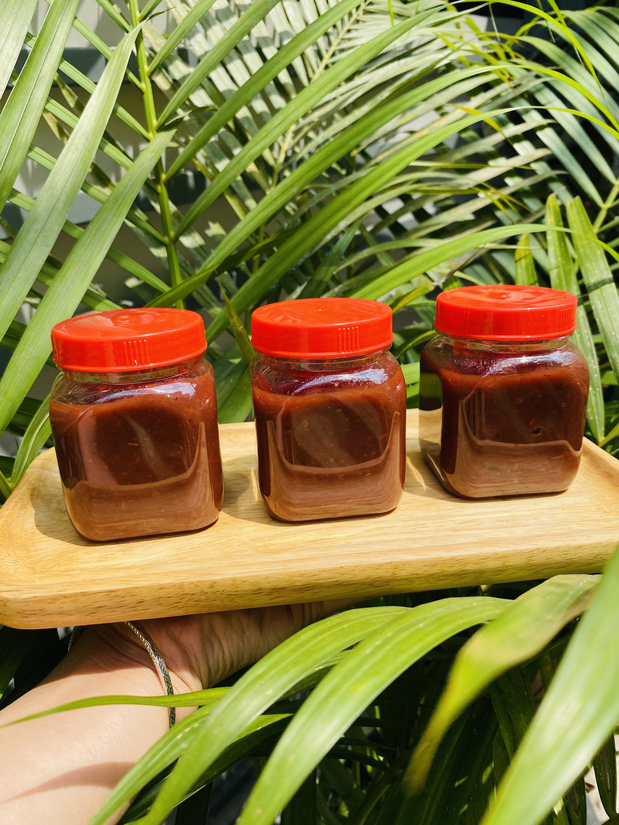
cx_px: 310
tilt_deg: -25.5
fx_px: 620
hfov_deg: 53.1
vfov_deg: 67.3
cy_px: 412
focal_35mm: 26
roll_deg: +3.5
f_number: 1.8
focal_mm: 4.25
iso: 32
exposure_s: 1/778
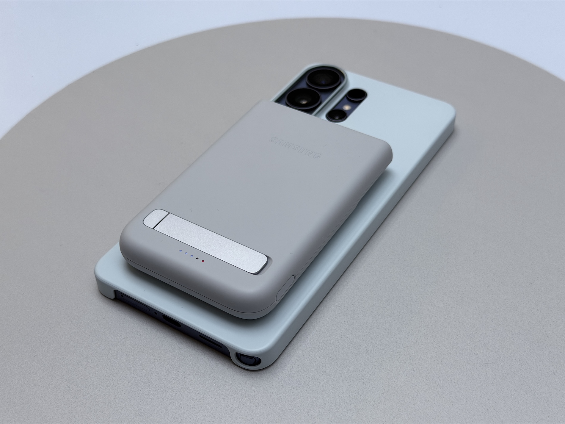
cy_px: 212
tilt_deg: -43.8
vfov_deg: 30.3
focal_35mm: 48
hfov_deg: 39.7
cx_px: 282
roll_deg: +2.3
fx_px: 783
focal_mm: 6.76
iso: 50
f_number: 1.78
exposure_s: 1/149
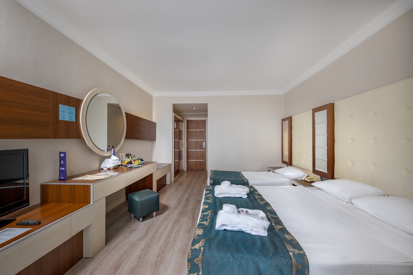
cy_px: 138
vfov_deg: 81.2
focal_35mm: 14
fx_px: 161
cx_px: 206
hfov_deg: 104.2
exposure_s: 1/320
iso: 100
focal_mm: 14
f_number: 4
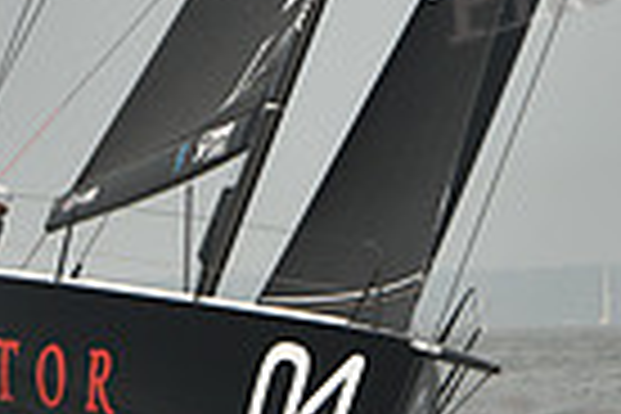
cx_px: 212
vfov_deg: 1.9
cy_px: 223
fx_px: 12333
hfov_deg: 2.9
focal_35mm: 715
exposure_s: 1/640
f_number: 6.3
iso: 250
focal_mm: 170
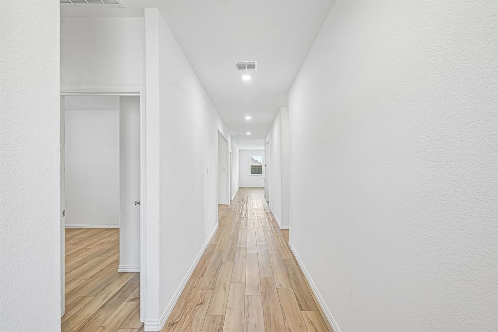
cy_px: 166
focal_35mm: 16
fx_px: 221
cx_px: 249
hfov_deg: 96.8
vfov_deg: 73.7
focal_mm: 16
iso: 400
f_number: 8
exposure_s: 1/30
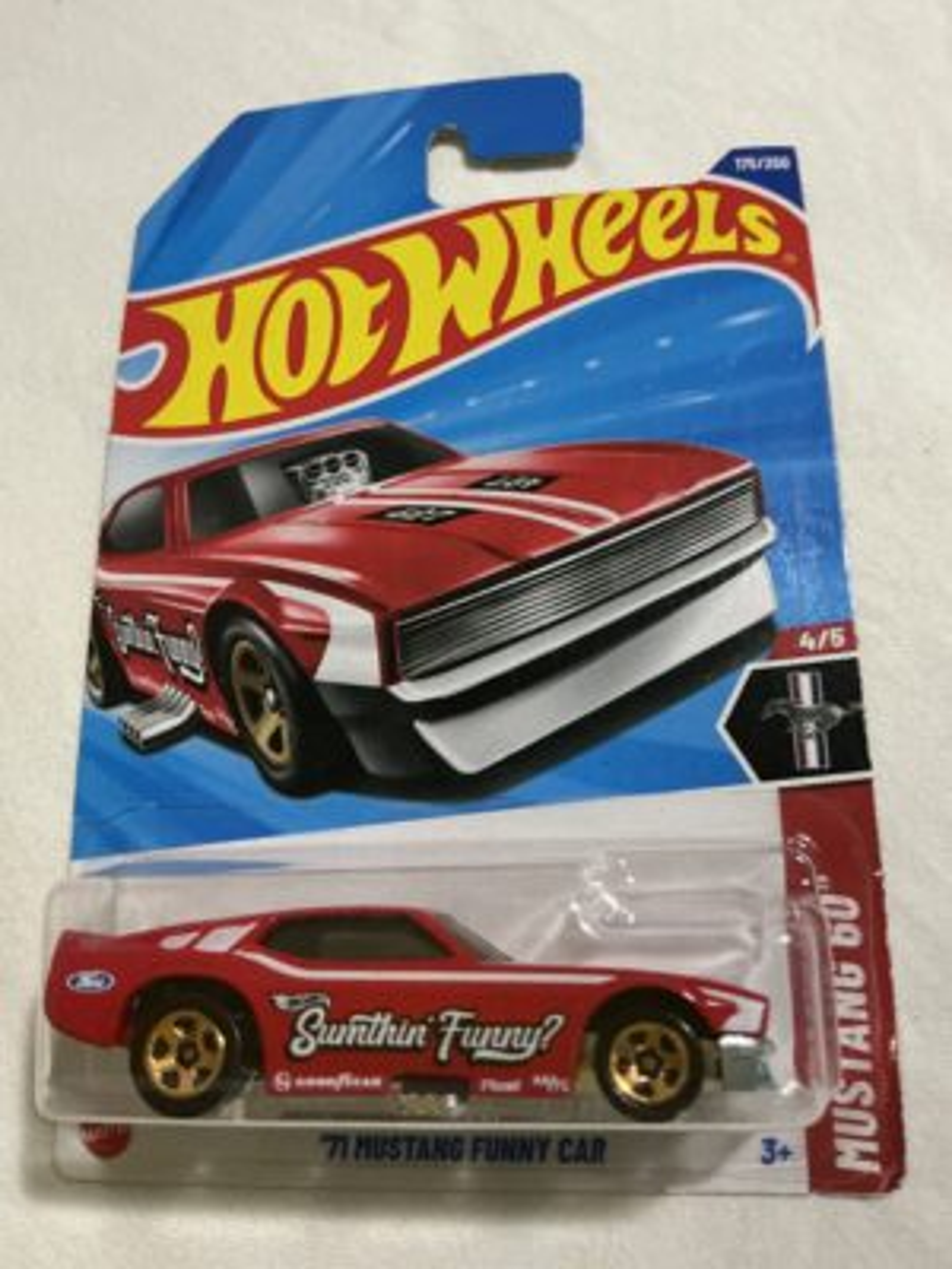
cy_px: 634
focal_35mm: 29
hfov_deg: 48.2
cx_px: 476
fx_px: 1063
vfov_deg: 61.7
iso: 400
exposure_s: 1/30
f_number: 1.8
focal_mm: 3
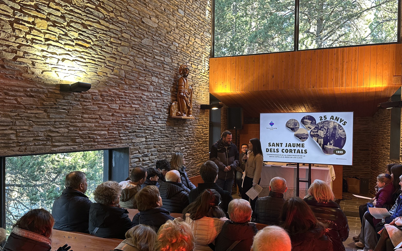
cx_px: 216
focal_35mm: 31
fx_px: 340
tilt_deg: -1.2
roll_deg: -0.5
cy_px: 141
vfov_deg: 40.5
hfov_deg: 61.2
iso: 160
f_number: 1.78
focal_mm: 6.86
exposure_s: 1/50
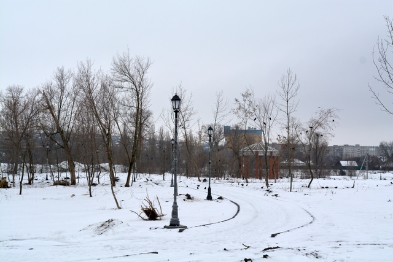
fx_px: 622
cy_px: 131
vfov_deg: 23.8
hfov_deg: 35.0
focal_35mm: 57
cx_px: 196
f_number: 8
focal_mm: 38
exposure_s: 1/250
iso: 140
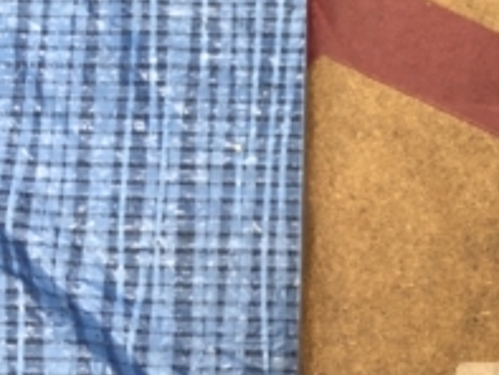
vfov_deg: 16.2
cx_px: 666
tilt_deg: -86.3
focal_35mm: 91
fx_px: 1313
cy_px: 236
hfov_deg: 19.7
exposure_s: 1/20
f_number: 1.8
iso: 40
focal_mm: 3.99
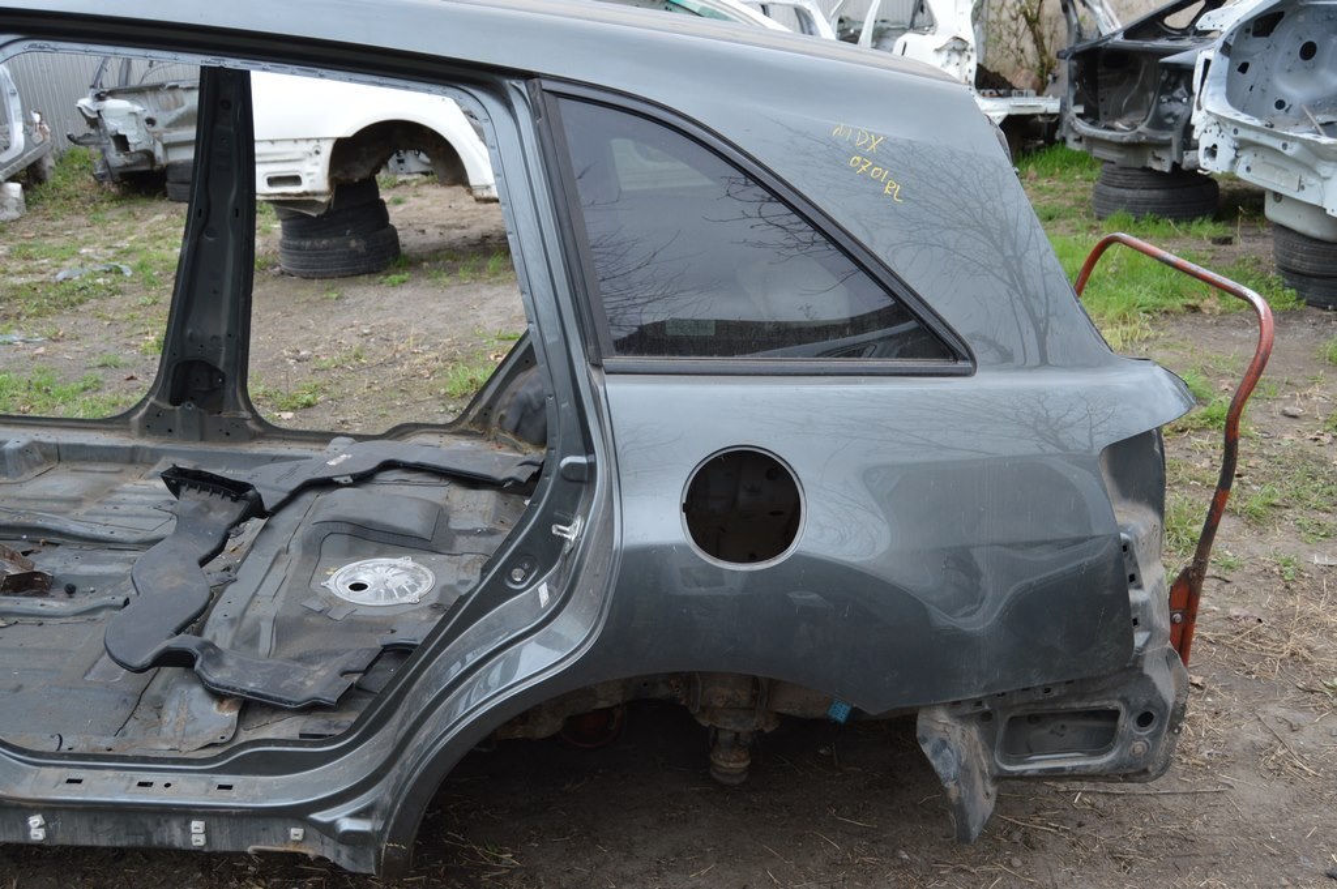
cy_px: 444
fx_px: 1113
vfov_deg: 43.5
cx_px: 668
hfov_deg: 62.0
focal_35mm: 30
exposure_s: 1/125
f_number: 5.6
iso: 160
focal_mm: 20
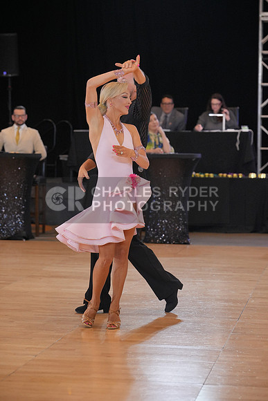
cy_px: 200
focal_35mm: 92
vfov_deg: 22.1
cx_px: 134
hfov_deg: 14.9
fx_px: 1027
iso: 2500
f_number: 3.5
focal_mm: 92
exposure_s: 1/500
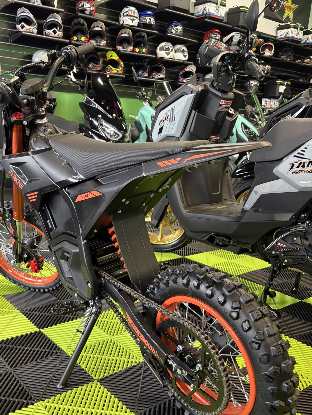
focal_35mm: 33
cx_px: 115
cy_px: 259
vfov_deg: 54.7
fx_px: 397
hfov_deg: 42.6
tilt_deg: -16.9
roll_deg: -1.8
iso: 160
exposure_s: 1/60
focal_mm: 5.96
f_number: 1.6
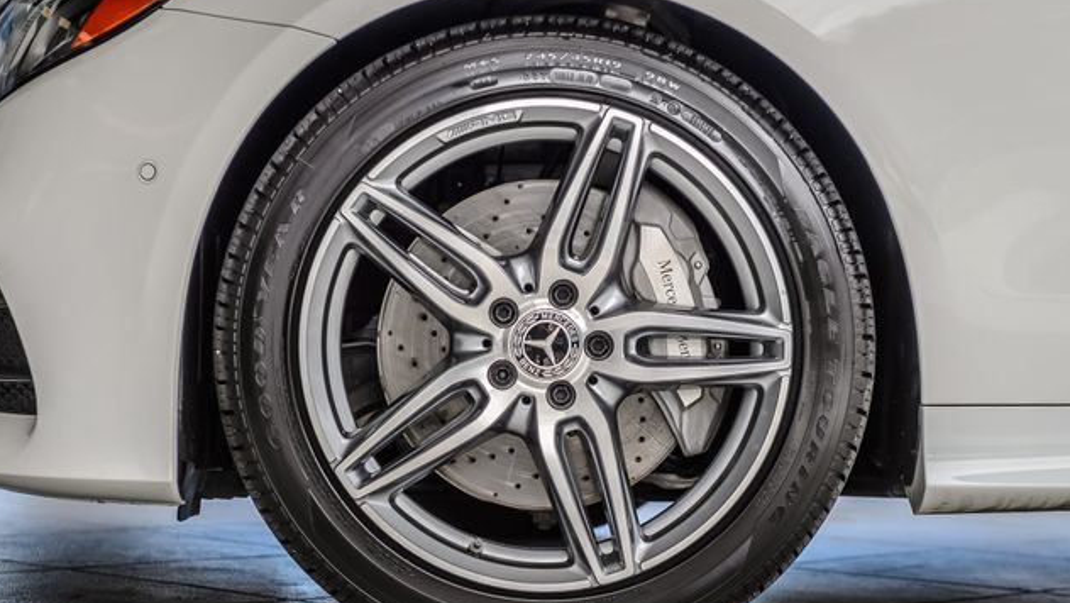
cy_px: 359
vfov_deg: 12.1
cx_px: 550
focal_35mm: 100
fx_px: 2838
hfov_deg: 21.3
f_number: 4
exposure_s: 1/1250
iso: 400
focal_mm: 70
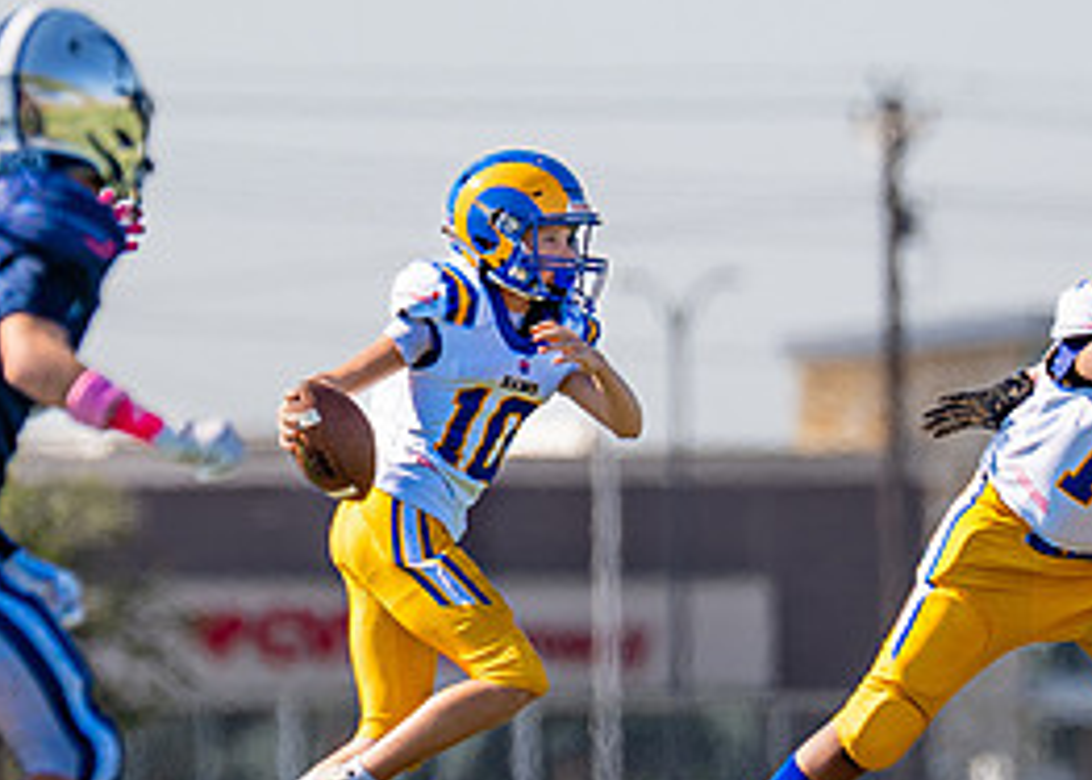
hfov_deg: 2.3
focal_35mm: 864
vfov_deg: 1.7
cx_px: 341
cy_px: 416
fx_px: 26789
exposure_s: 1/2000
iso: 100
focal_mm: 200
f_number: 2.8
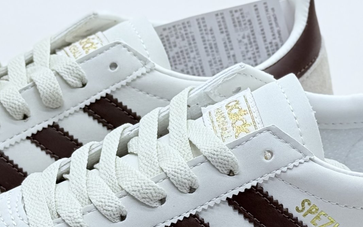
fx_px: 505
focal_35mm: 51
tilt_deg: -24.8
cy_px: 101
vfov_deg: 25.3
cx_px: 181
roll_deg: +0.2
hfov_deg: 39.6
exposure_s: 1/693
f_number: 1.78
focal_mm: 6.76
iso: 64
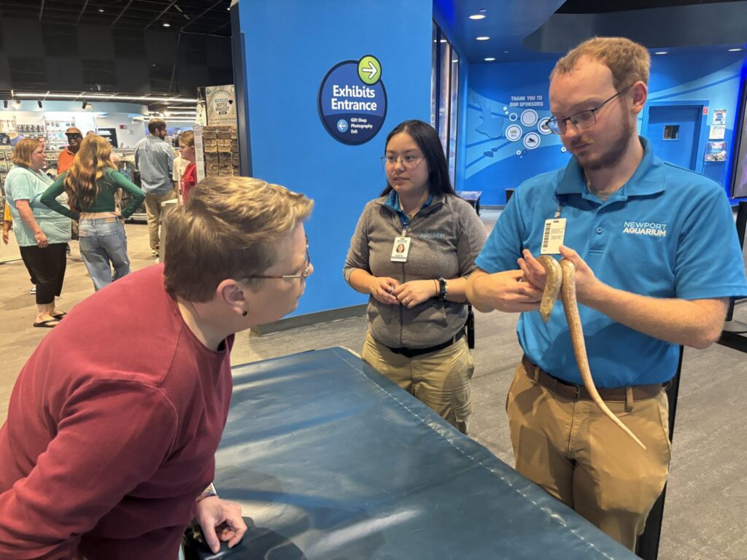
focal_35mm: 26
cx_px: 374
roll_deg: +0.2
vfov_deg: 53.1
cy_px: 280
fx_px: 561
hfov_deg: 67.3
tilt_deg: -14.8
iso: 400
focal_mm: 5.96
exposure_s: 1/60
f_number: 1.6
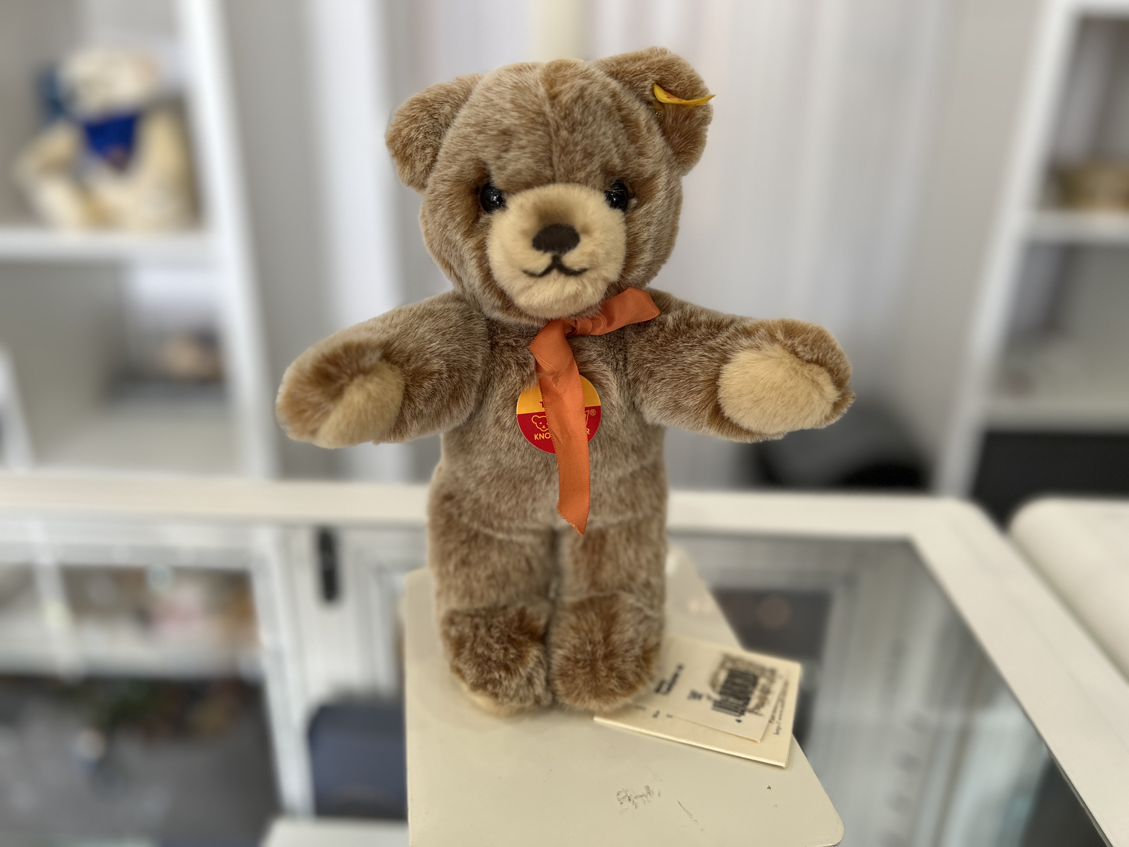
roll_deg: -1.7
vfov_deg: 53.1
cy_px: 424
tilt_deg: -24.4
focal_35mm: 26
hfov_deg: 67.3
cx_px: 564
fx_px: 848
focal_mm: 5.7
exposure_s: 1/91
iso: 125
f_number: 1.5
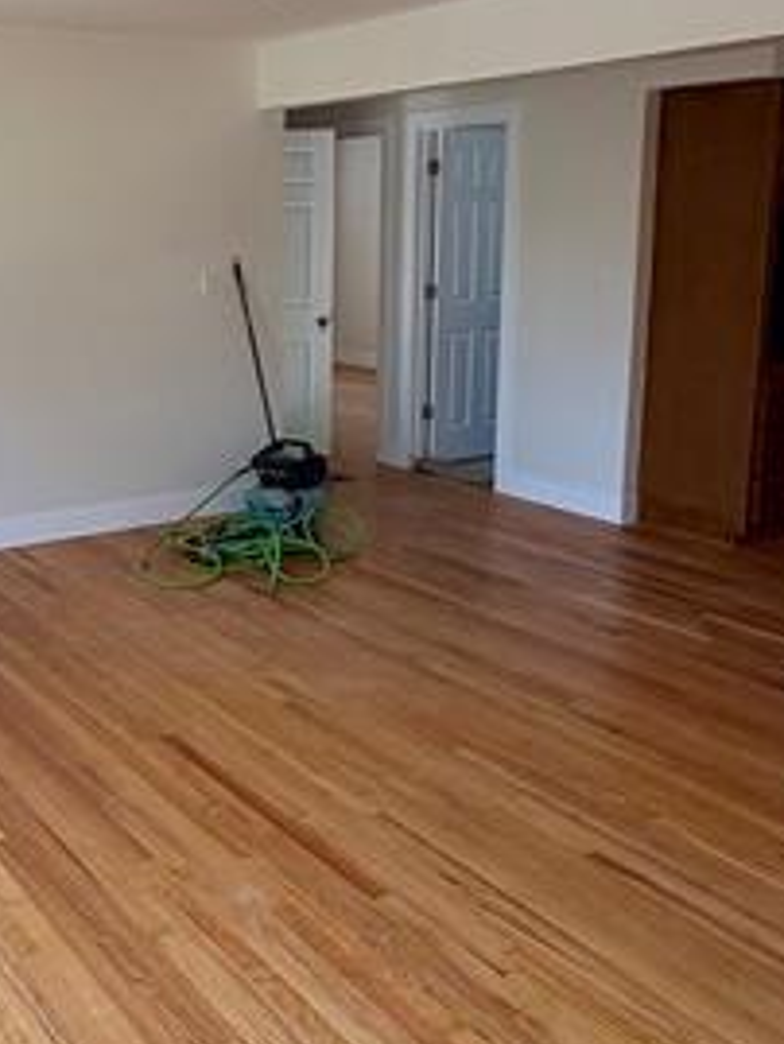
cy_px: 450
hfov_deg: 34.9
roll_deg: +3.0
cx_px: 159
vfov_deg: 46.7
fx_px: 1207
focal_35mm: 40
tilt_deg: -12.1
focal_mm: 2.22
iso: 64
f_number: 2.2
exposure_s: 1/130
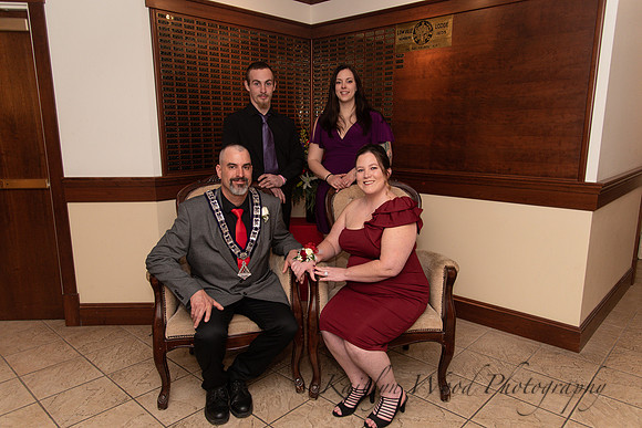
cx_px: 321
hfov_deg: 72.5
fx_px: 438
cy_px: 214
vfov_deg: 52.2
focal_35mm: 25
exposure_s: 1/200
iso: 800
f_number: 4
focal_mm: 24
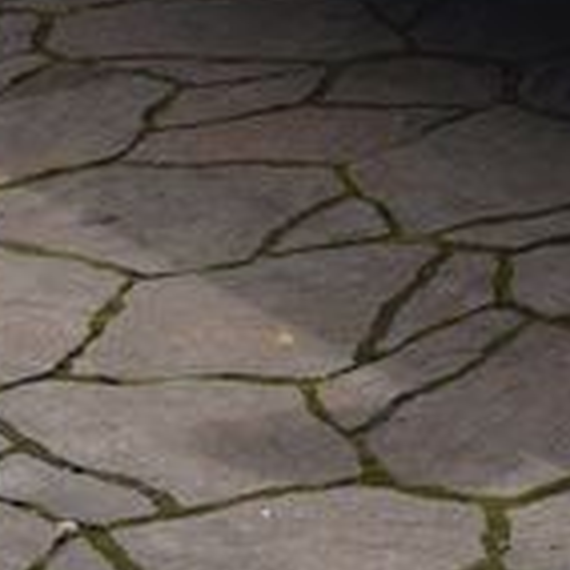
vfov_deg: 6.1
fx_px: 5254
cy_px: -486
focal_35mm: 282
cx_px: 1289
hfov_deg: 6.0
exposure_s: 1/500
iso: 500
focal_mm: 46
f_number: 11
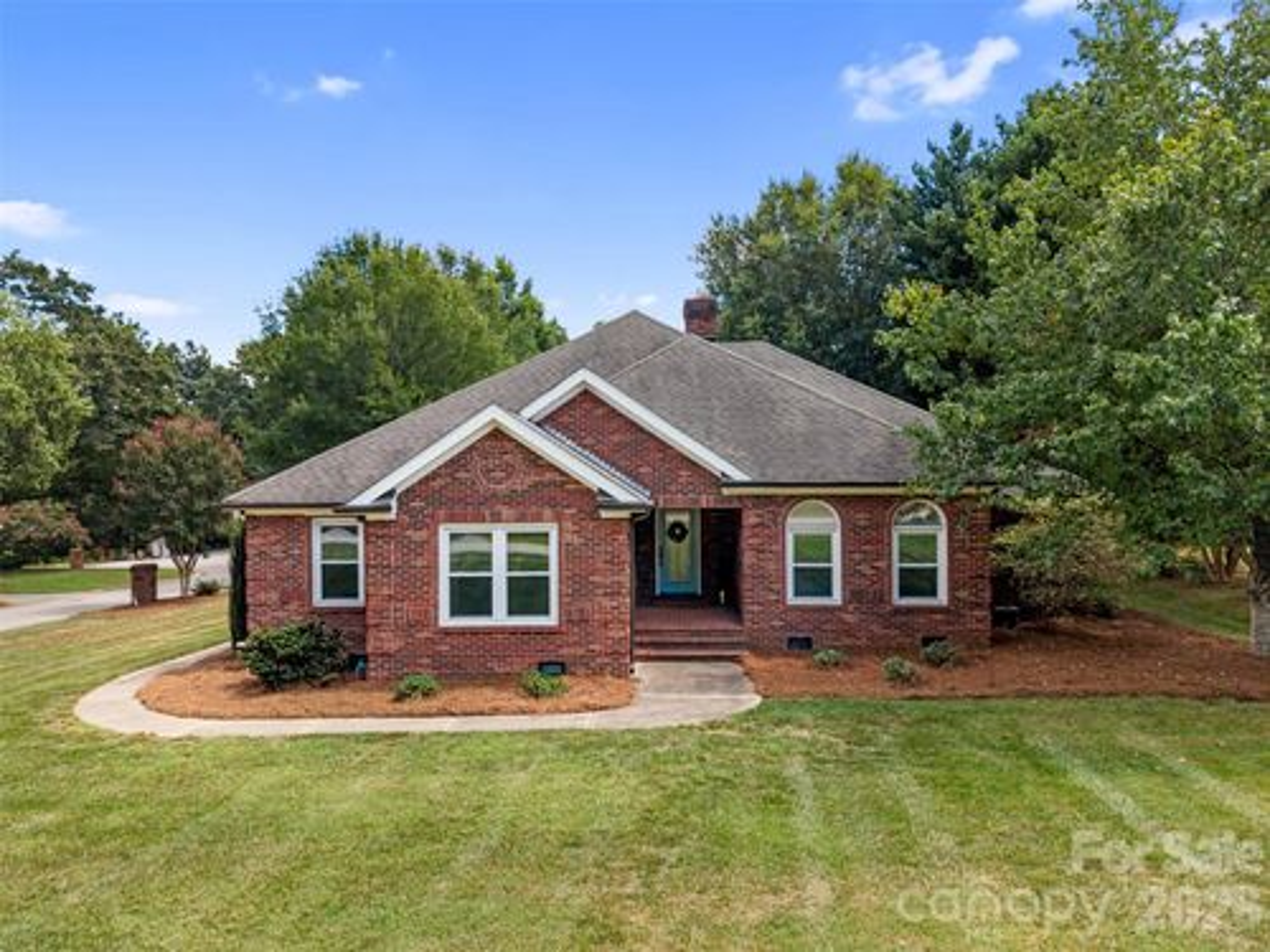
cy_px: 476
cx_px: 635
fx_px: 881
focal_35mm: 24
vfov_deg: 56.8
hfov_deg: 71.6
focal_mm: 8.67
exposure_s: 1/60
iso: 200
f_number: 1.8
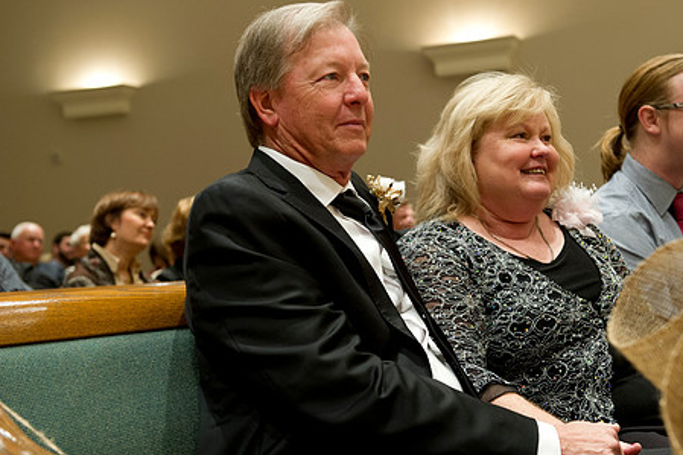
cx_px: 409
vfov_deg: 21.9
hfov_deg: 32.3
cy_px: 225
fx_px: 1176
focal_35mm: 62
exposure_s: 1/50
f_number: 4
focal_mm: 48
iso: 1600
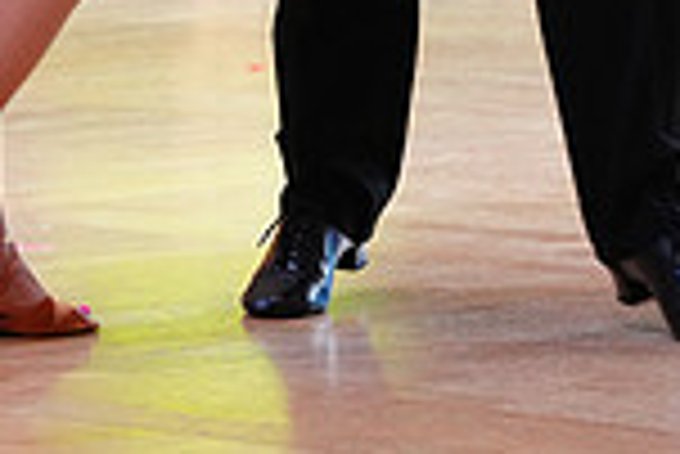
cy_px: -450
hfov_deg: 6.3
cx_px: 331
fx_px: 6164
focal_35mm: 326
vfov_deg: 4.2
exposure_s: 1/250
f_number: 4
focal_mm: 85
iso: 2500
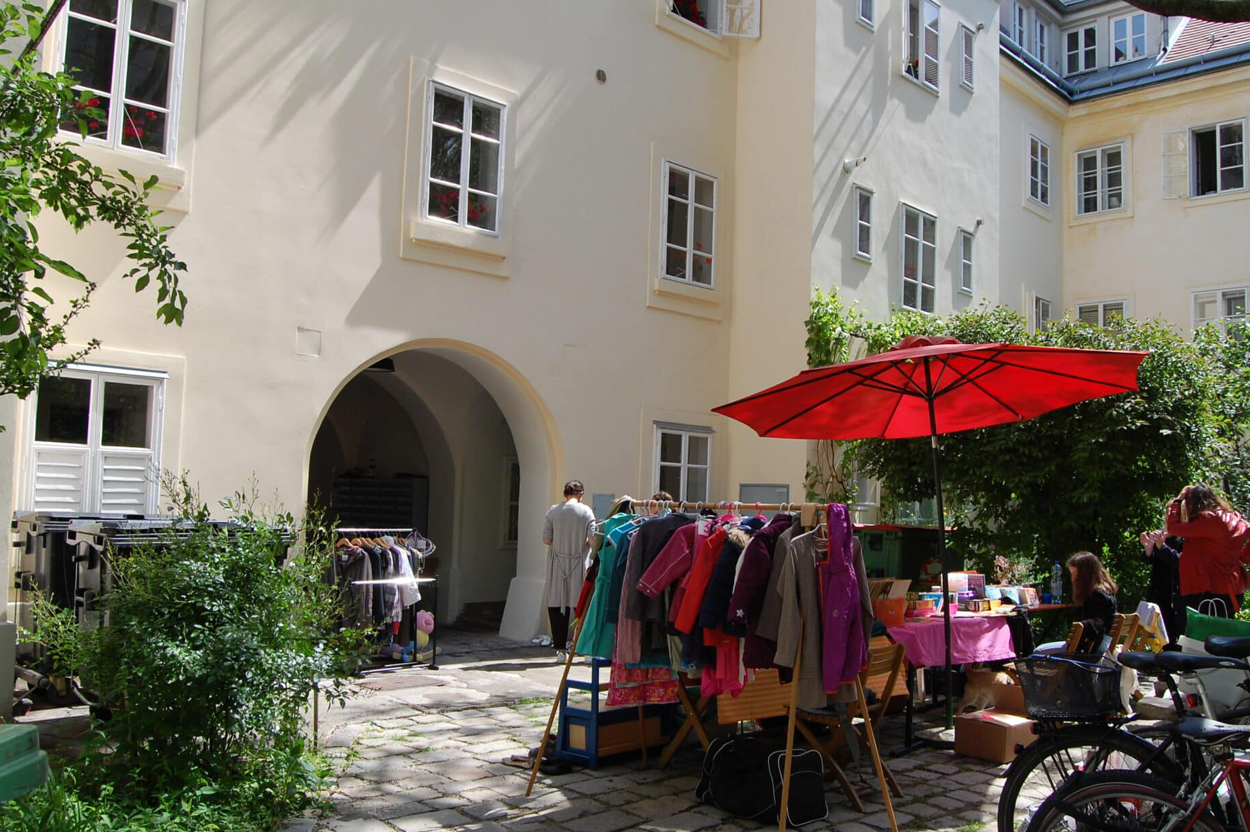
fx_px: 1041
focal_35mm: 30
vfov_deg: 43.5
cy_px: 432
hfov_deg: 61.9
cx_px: 680
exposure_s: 1/250
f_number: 10
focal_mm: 18
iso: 400
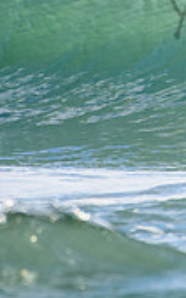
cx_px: 347
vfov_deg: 0.8
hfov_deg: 0.5
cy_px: -4
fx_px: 21213
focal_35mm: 2611
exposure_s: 1/2000
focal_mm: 500
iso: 400
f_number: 5.6
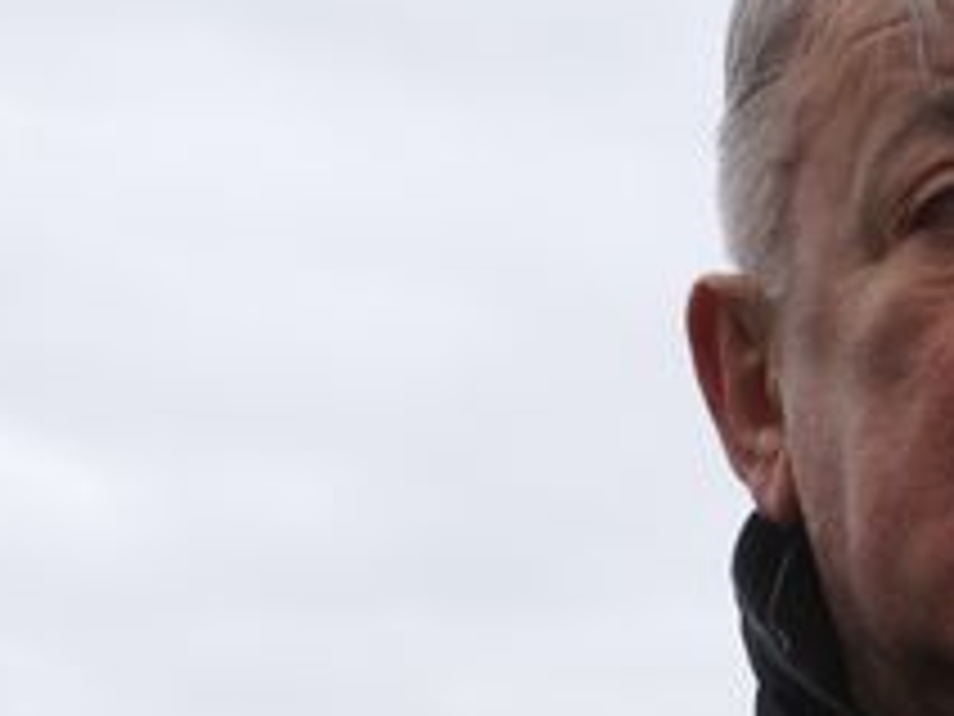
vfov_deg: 6.9
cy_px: 561
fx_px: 5886
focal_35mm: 214
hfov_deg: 9.2
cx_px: 900
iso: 160
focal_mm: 45
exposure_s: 1/80
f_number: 5.6
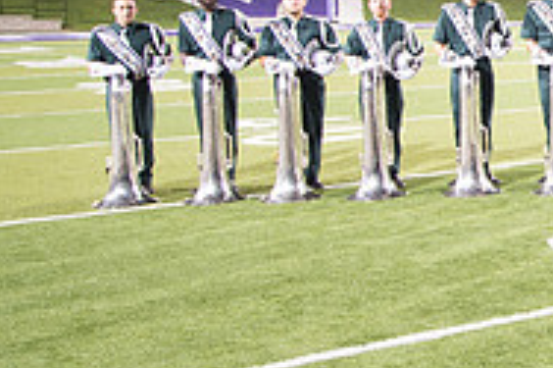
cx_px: 803
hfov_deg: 22.8
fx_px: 1136
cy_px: 106
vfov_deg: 18.3
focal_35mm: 74
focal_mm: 24
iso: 1000
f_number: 5
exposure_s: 1/15
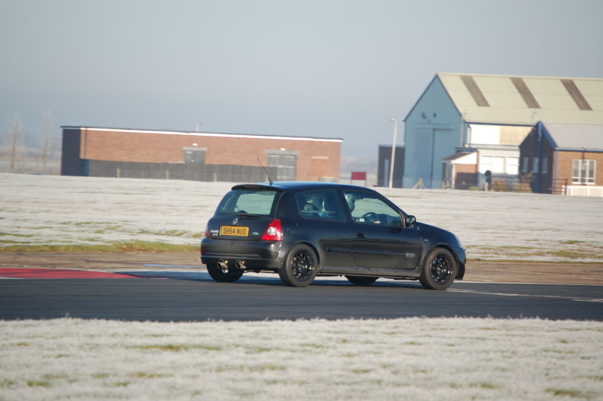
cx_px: 302
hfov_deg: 6.9
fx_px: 5020
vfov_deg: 4.6
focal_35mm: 300
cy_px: 200
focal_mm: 200
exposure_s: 1/1250
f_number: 5.6
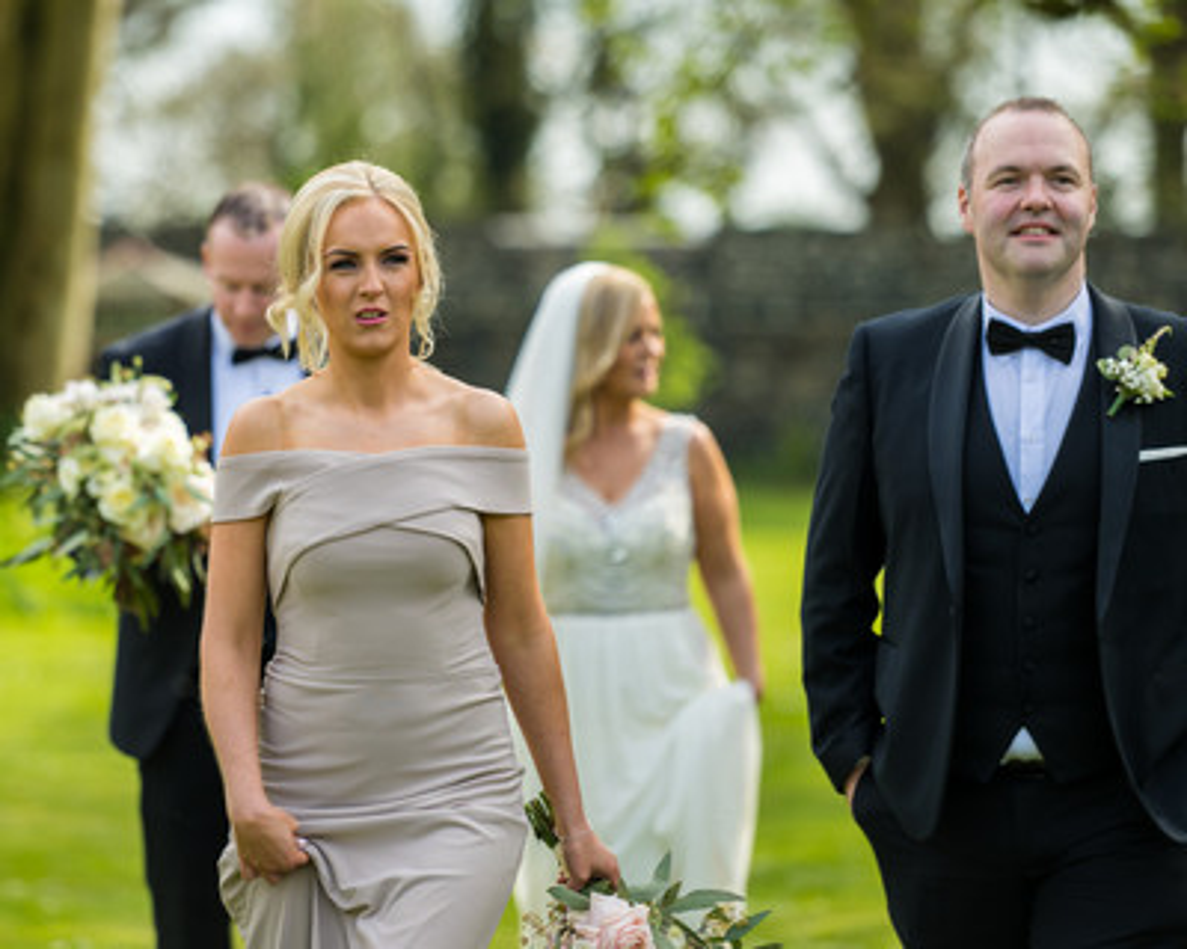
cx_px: 475
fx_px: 6330
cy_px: 474
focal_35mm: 180
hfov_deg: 10.7
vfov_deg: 8.6
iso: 100
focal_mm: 160
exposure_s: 1/640
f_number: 2.8
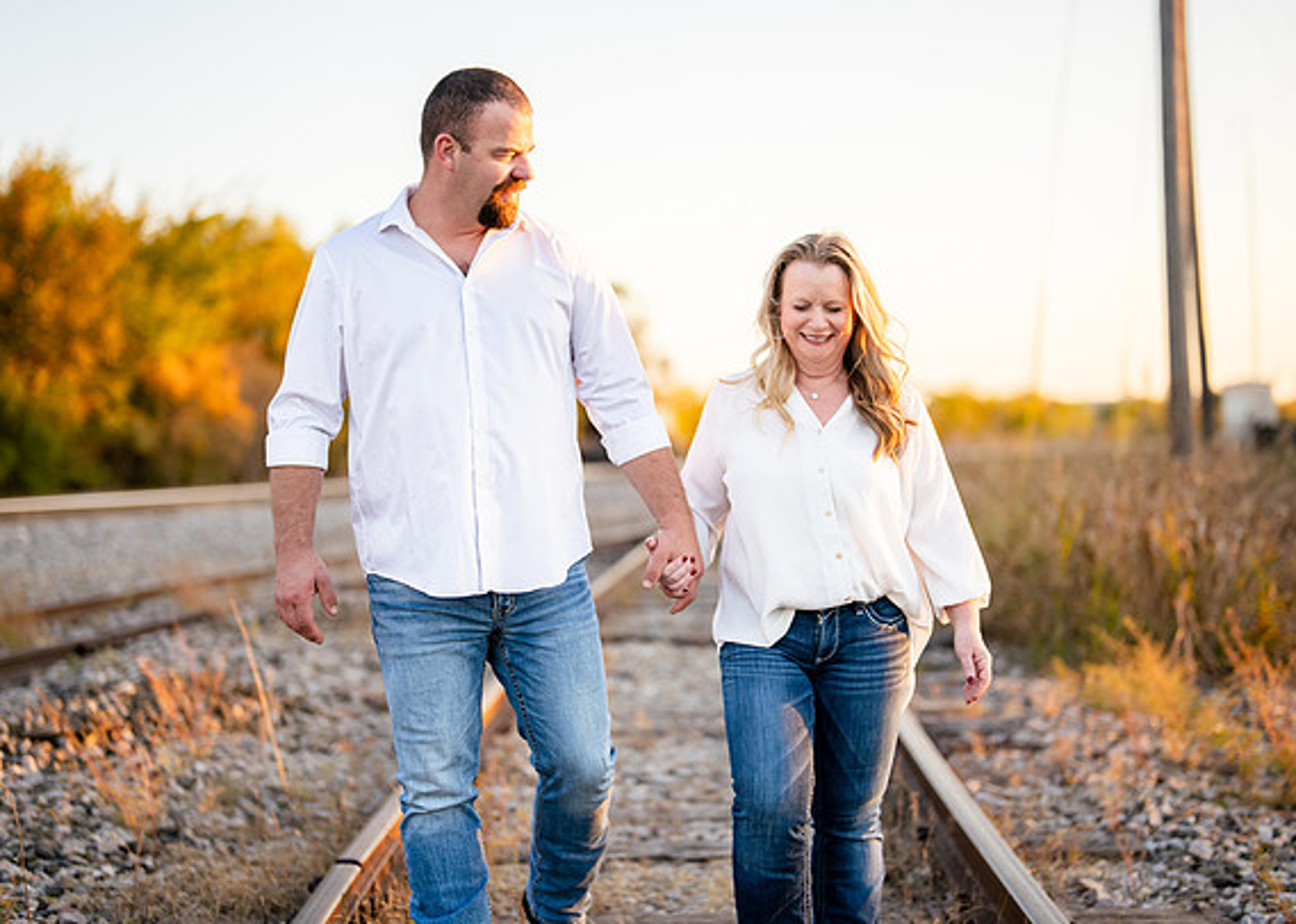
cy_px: 464
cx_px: 630
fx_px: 2060
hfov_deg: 34.9
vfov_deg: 25.3
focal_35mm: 56
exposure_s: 1/1600
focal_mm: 50
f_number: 1.2
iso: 160
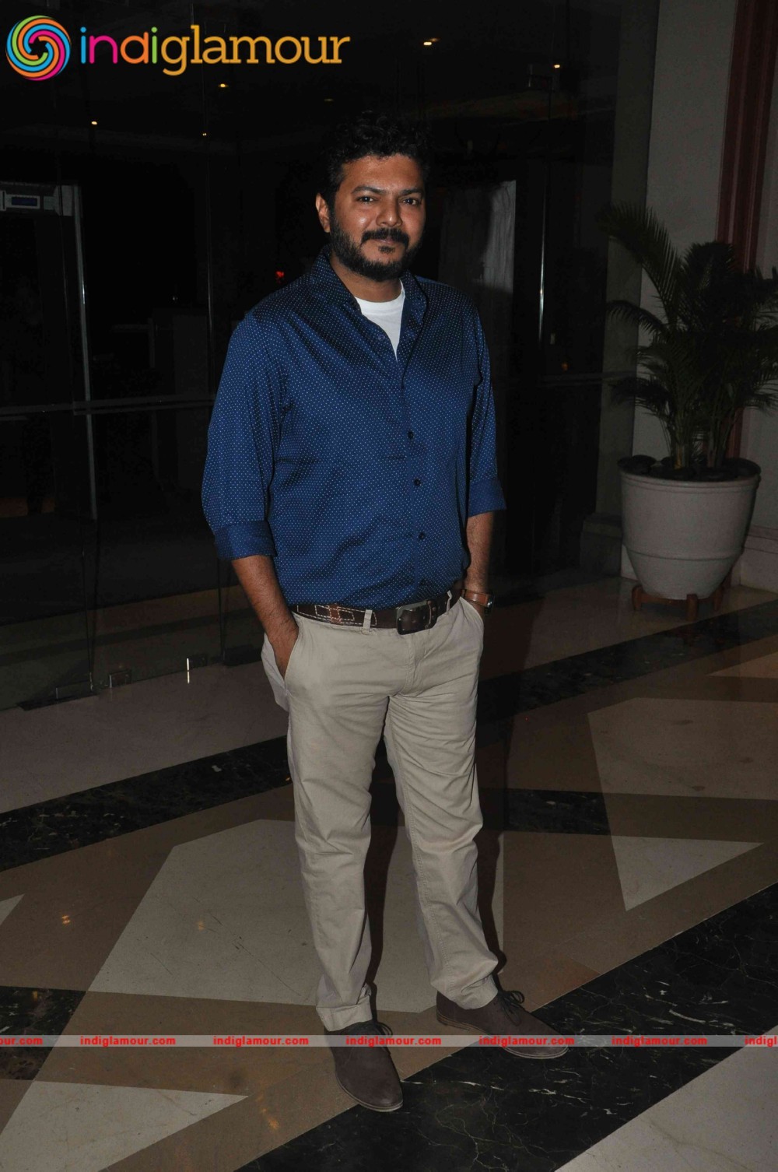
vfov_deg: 51.3
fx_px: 1219
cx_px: 389
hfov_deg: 35.4
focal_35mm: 38
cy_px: 586
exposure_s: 1/200
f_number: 10
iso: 800
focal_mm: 25
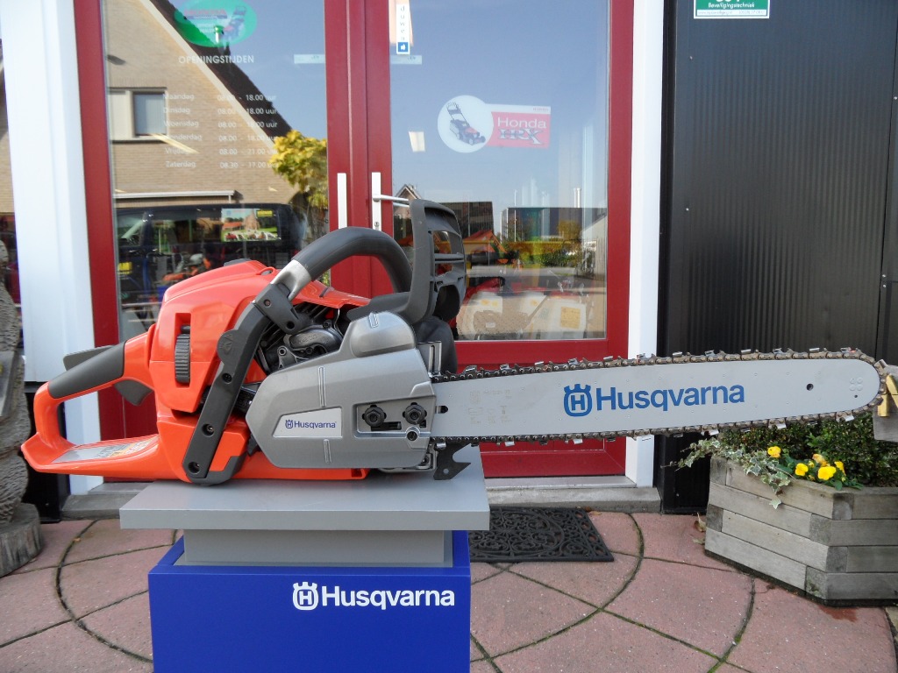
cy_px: 336
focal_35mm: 24
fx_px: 623
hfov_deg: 71.6
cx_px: 449
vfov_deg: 56.8
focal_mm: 3.9
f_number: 3.2
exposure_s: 1/125
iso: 80
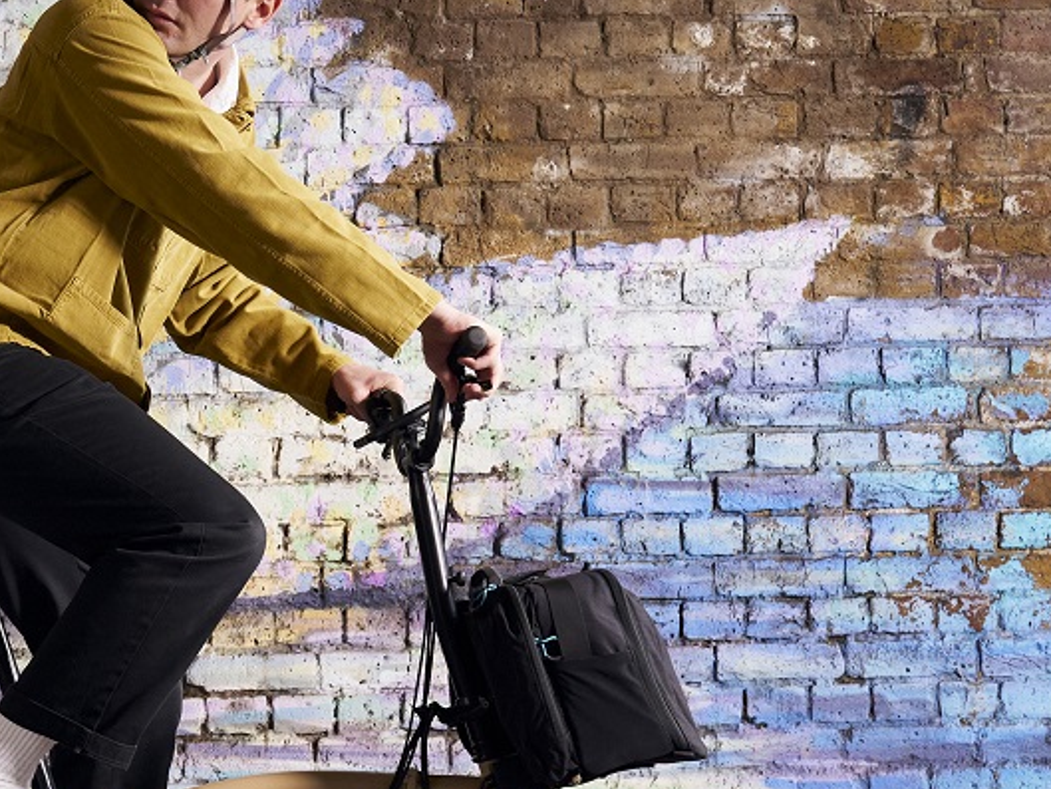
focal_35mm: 109
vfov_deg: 13.6
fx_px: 3310
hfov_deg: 17.6
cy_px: 501
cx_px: -8
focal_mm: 50
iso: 1000
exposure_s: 1/200
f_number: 5.6
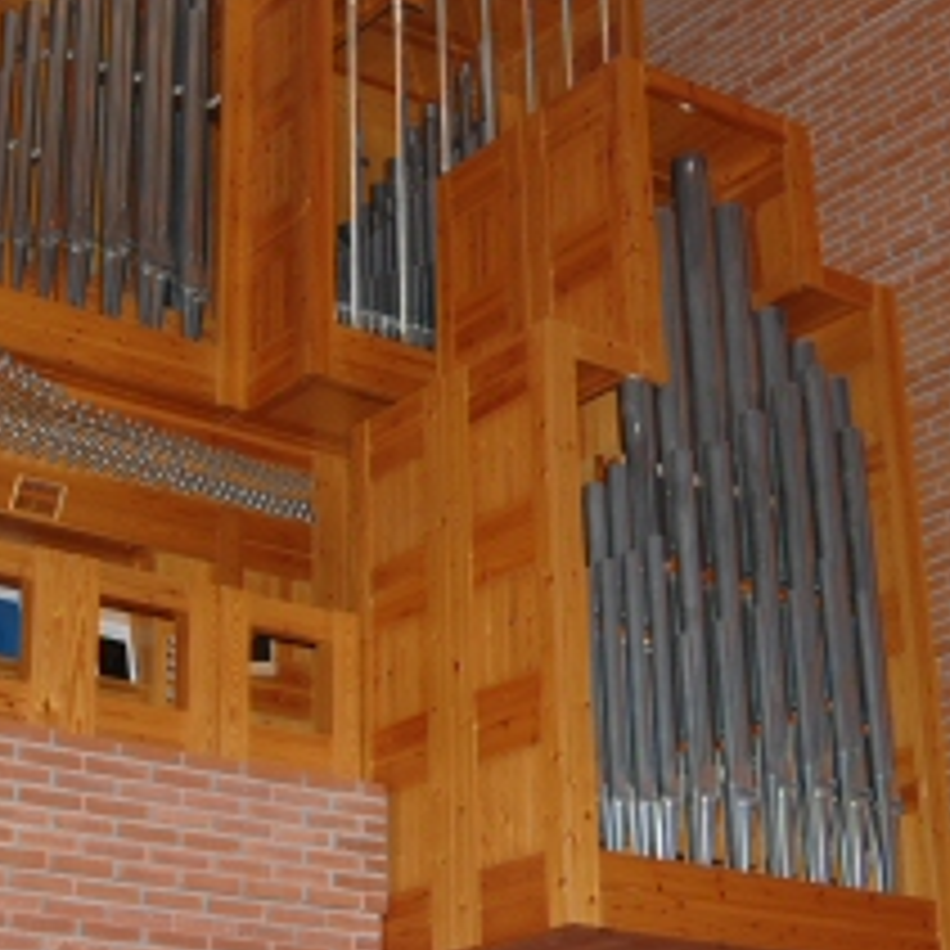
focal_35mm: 72
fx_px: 2236
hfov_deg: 23.8
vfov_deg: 24.0
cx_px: 295
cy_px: 380
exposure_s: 1/60
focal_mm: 28
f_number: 4
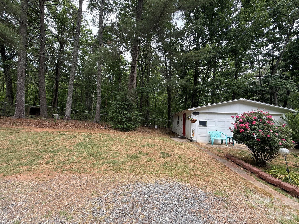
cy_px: 112
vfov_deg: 85.7
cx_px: 150
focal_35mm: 14
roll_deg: -2.1
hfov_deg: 102.1
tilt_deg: +5.5
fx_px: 121
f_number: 2.2
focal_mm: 2.22
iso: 50
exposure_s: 1/256
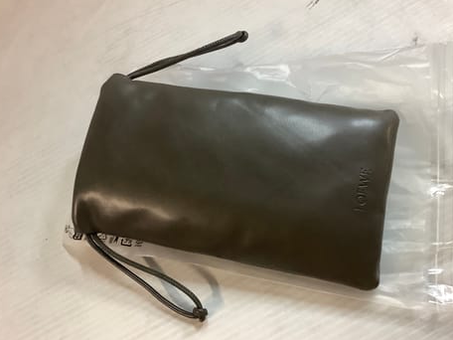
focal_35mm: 34
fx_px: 445
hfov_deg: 53.9
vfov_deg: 41.8
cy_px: 178
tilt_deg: -63.0
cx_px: 234
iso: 200
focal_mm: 3.3
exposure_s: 1/50
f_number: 2.4
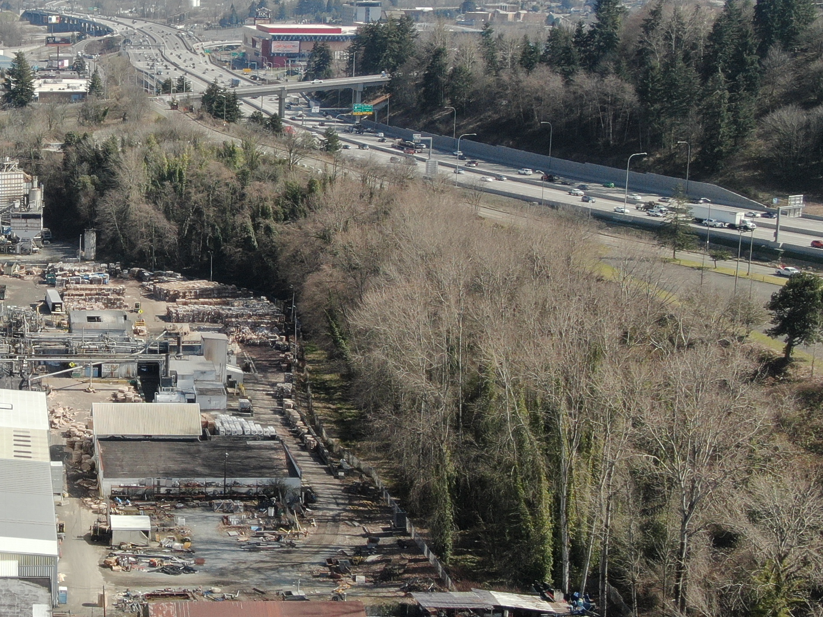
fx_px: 1688
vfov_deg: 20.7
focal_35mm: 71
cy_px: 276
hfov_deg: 26.2
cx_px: 33
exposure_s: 1/320
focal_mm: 5.69
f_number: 3.2
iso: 100
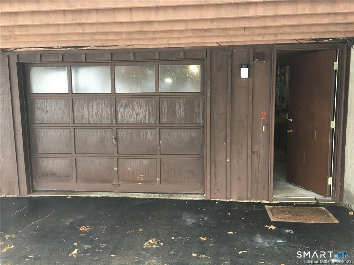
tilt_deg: -6.5
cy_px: 132
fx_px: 297
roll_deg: +0.2
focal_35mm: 29
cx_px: 177
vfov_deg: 48.2
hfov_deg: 61.7
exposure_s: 1/30
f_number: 2.2
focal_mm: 4.15
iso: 125
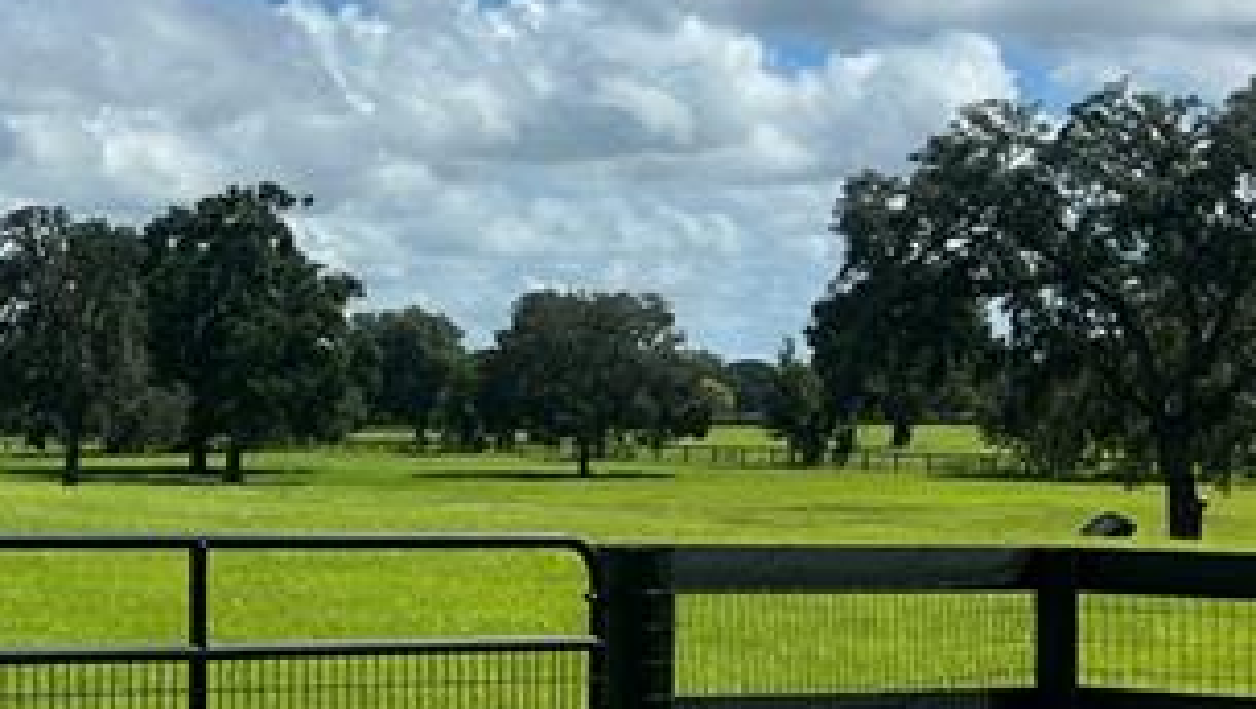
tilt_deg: +0.5
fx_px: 3166
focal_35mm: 95
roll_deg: +0.1
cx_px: -379
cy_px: 396
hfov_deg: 20.5
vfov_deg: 12.8
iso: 50
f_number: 1.5
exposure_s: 1/7463
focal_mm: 5.7
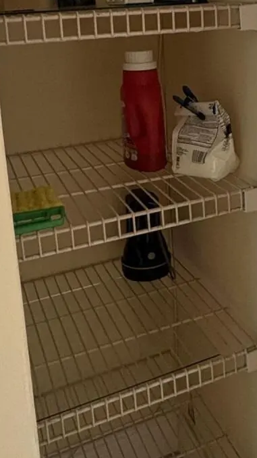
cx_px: 209
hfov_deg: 26.0
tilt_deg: -10.5
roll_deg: +2.6
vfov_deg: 44.0
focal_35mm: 45
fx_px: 546
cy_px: 113
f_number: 2.2
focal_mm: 2.22
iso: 400
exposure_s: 1/60
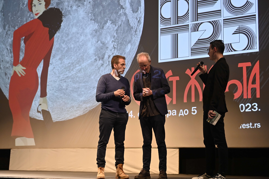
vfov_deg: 19.5
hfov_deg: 28.8
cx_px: 134
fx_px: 523
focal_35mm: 70
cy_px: 90
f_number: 3.2
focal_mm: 70
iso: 2500
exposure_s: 1/160
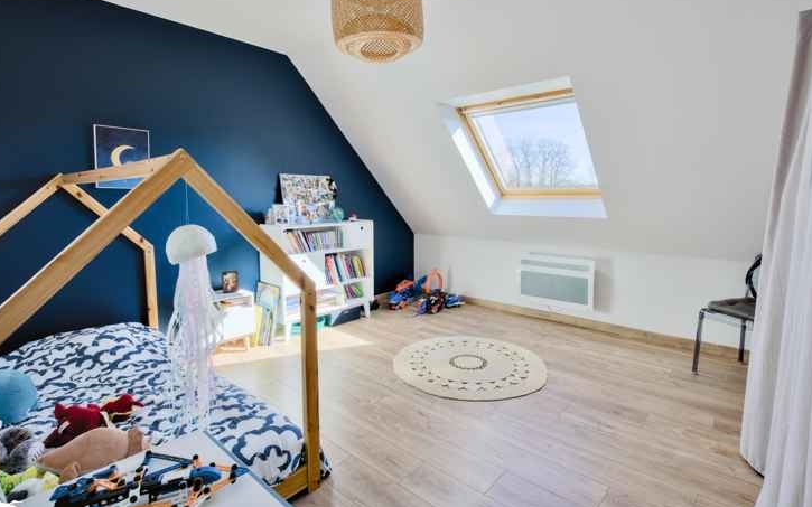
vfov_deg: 64.8
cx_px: 413
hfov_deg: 91.1
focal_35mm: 18
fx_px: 398
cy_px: 228
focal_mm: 16
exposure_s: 1/800
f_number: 8
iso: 800
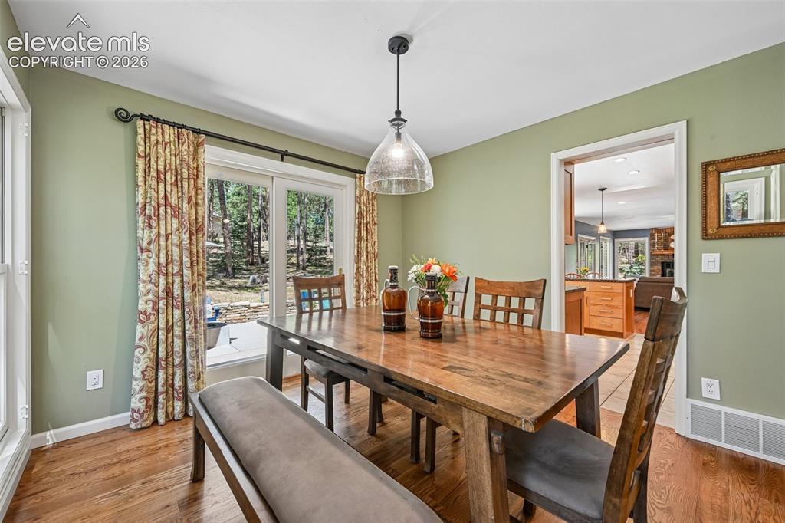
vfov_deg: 81.2
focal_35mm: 14
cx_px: 392
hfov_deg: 104.3
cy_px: 262
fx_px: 305
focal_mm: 14
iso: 280
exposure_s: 1/15
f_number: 10
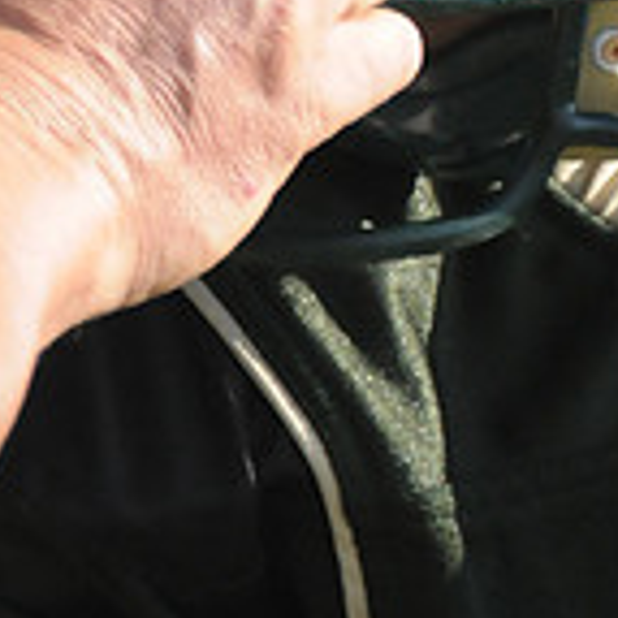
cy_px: -536
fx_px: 36559
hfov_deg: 1.0
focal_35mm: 1810
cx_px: 577
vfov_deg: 1.0
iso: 1600
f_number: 4
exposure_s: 1/5000
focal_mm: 350
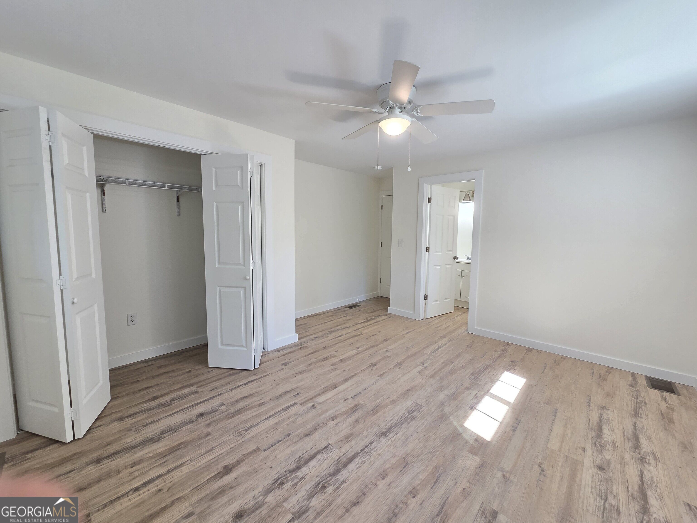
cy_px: 262
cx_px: 348
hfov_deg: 106.2
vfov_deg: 89.9
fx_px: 262
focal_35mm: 13
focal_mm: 2.2
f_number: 2.2
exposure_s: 1/120
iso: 160
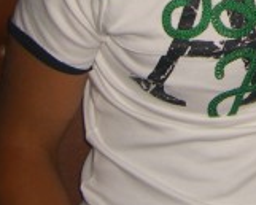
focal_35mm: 138
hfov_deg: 13.5
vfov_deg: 10.6
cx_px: 321
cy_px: -141
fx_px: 1046
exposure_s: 1/60
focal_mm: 7.9
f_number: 2.8
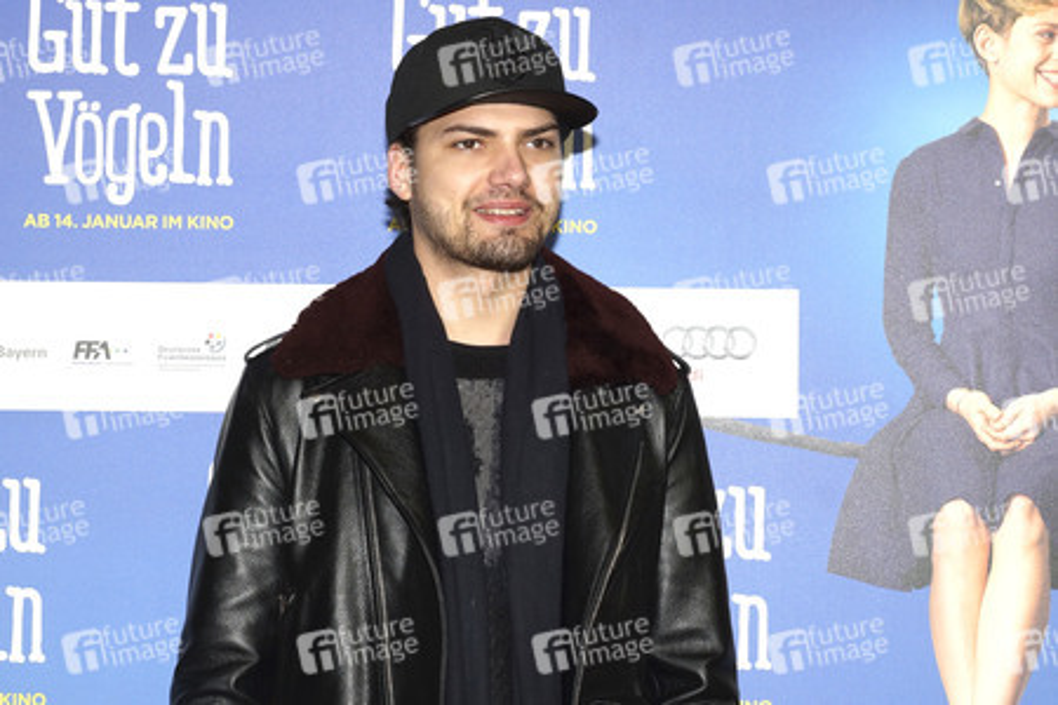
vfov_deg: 13.0
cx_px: 529
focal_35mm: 105
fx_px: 3086
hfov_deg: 19.5
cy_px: 352
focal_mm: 50
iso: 320
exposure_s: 1/125
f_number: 7.1
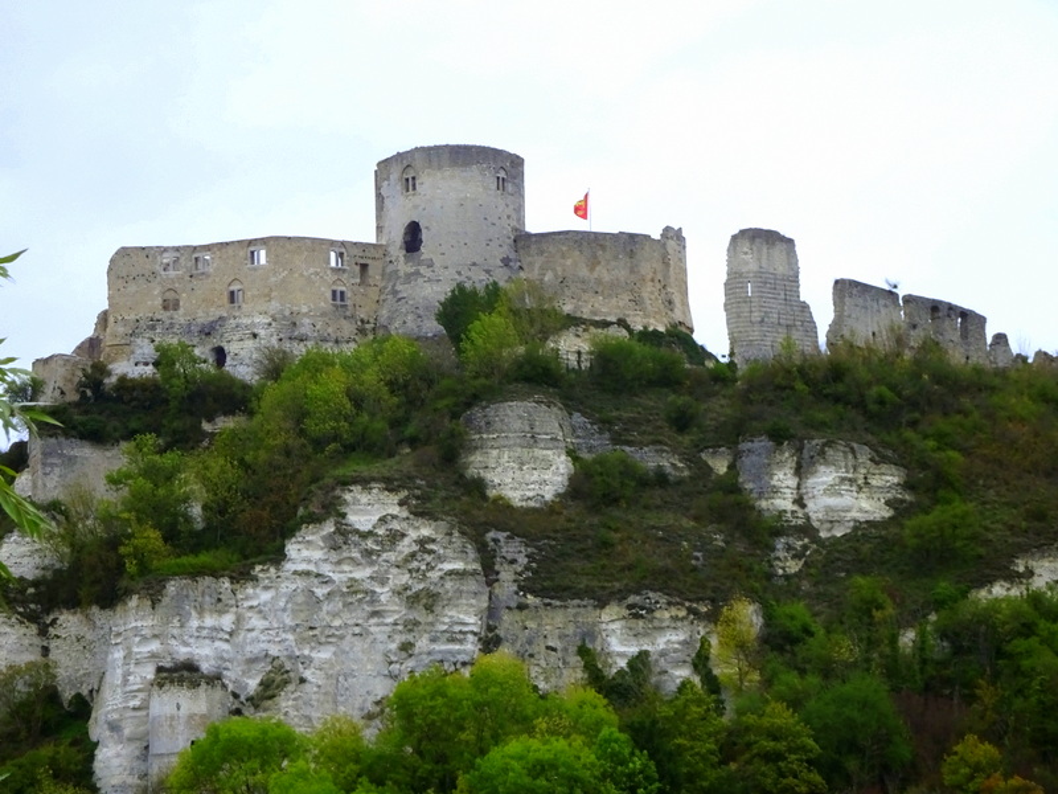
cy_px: 397
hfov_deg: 14.6
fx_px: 4126
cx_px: 529
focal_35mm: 135
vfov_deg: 11.0
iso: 400
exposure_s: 1/160
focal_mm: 23.11
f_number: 5.6
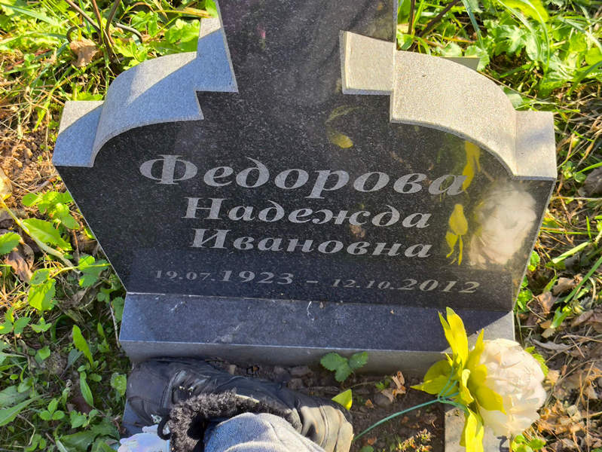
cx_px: 301
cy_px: 226
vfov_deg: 29.1
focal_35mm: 50
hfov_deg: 38.2
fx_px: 870
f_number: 1.7
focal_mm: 4.71
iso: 50
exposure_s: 1/300
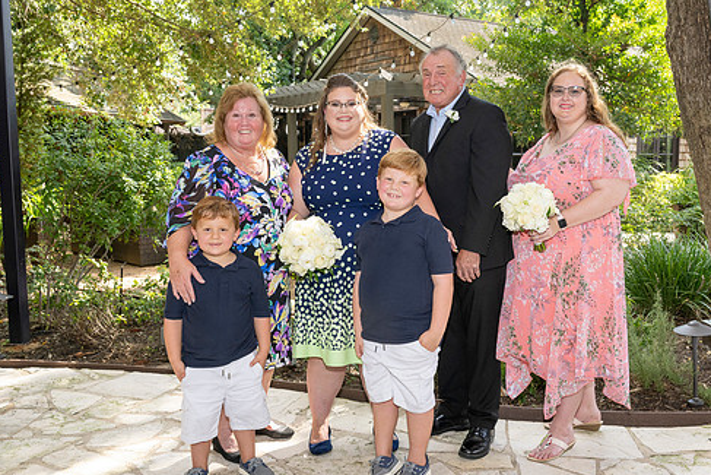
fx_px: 711
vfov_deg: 36.9
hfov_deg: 52.8
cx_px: 418
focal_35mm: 36
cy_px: 248
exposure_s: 1/160
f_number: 6.3
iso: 400
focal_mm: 29
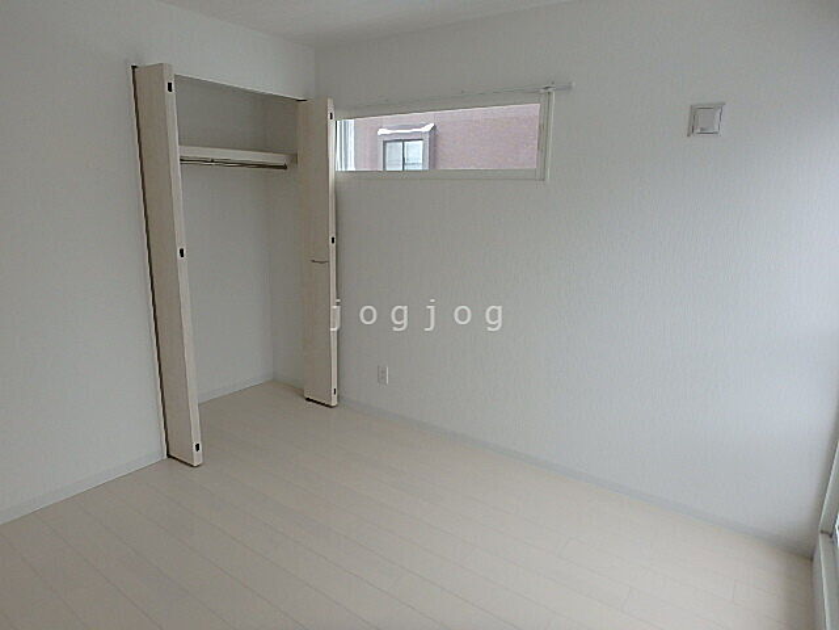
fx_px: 509
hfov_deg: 79.0
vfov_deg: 63.4
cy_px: 315
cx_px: 420
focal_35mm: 21
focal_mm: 3.7
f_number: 3.5
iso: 125
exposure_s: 1/125
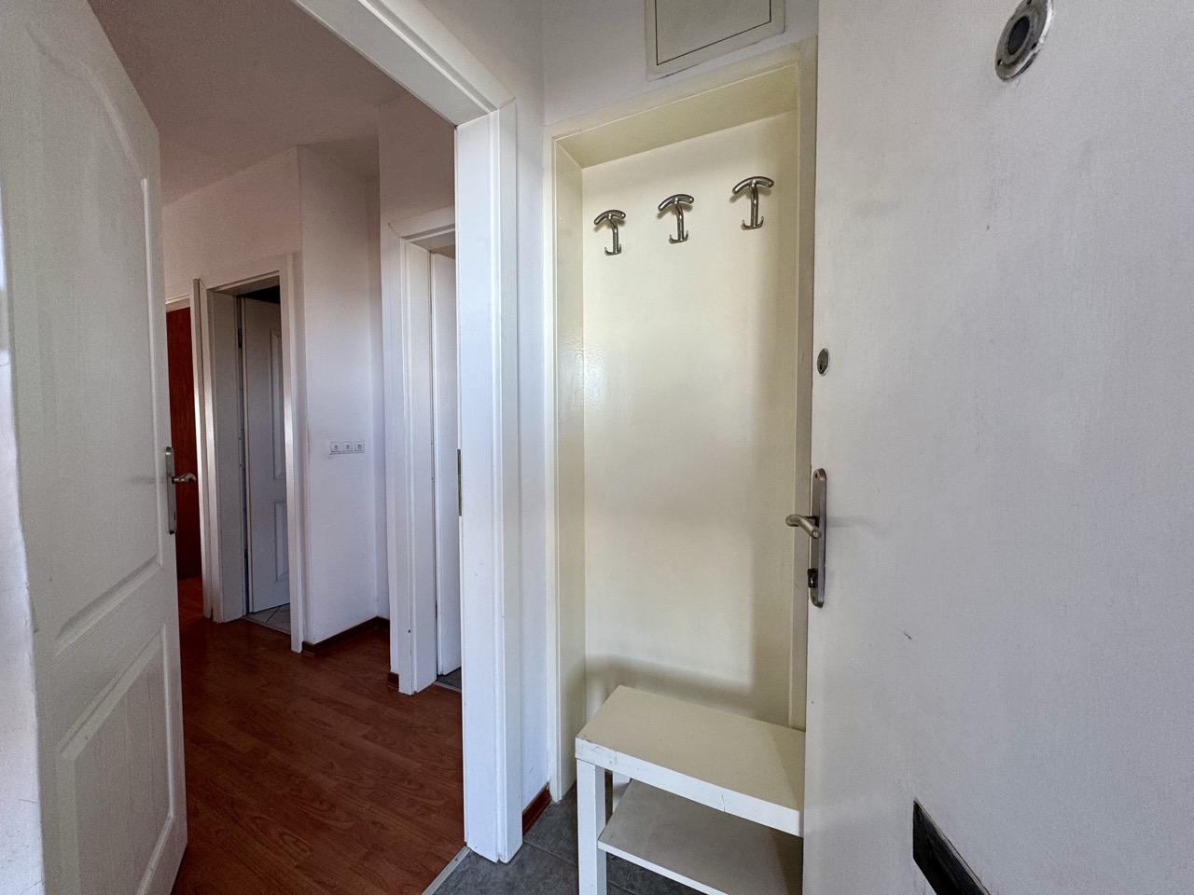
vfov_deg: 85.7
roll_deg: -0.3
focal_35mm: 14
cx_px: 597
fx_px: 483
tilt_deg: -3.6
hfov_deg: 102.1
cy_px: 448
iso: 80
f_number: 2.2
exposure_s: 1/99
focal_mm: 2.22
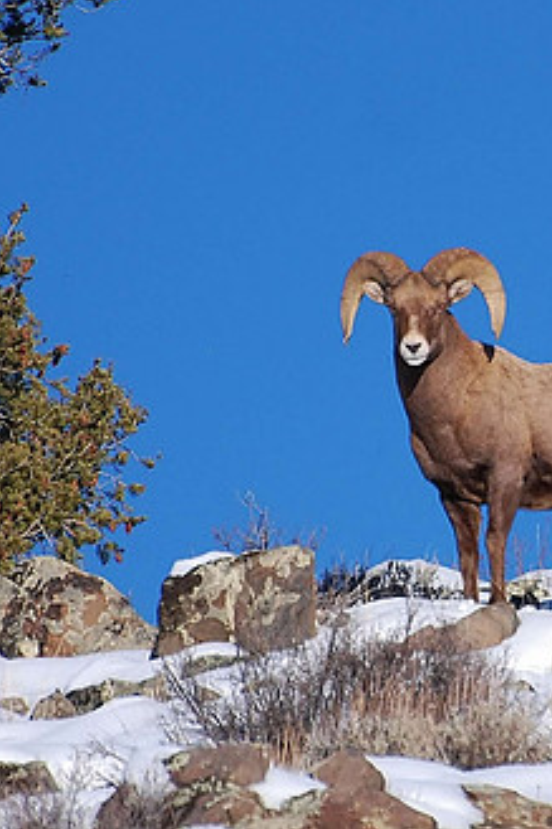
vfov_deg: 2.6
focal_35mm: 795
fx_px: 18303
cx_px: 406
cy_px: 343
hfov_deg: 1.7
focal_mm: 300
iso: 400
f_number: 5.6
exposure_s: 1/1600
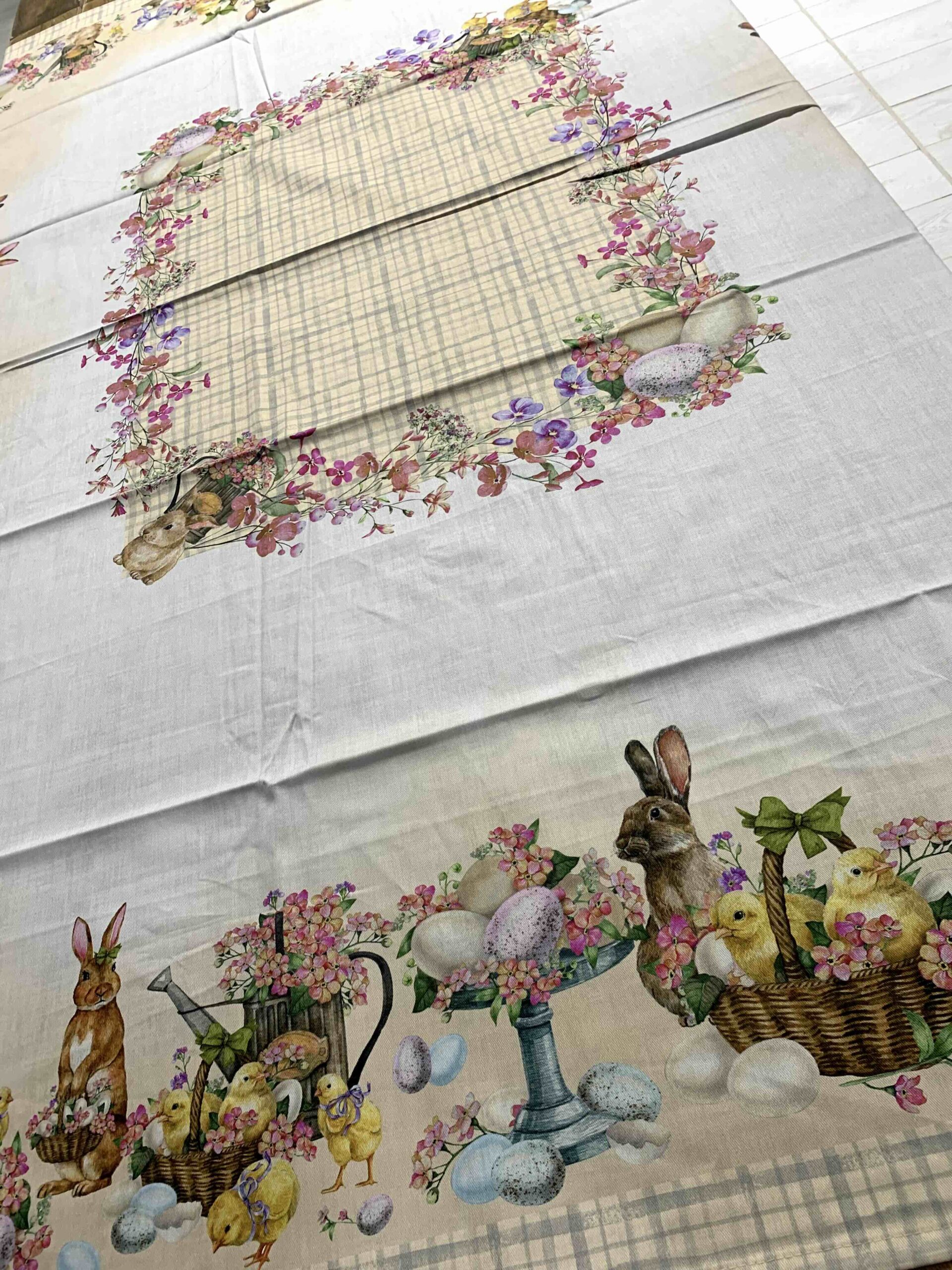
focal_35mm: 26
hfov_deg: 53.1
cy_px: 635
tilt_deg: -53.3
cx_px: 476
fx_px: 953
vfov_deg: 67.3
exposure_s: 1/50
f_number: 1.8
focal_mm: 4.25
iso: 50
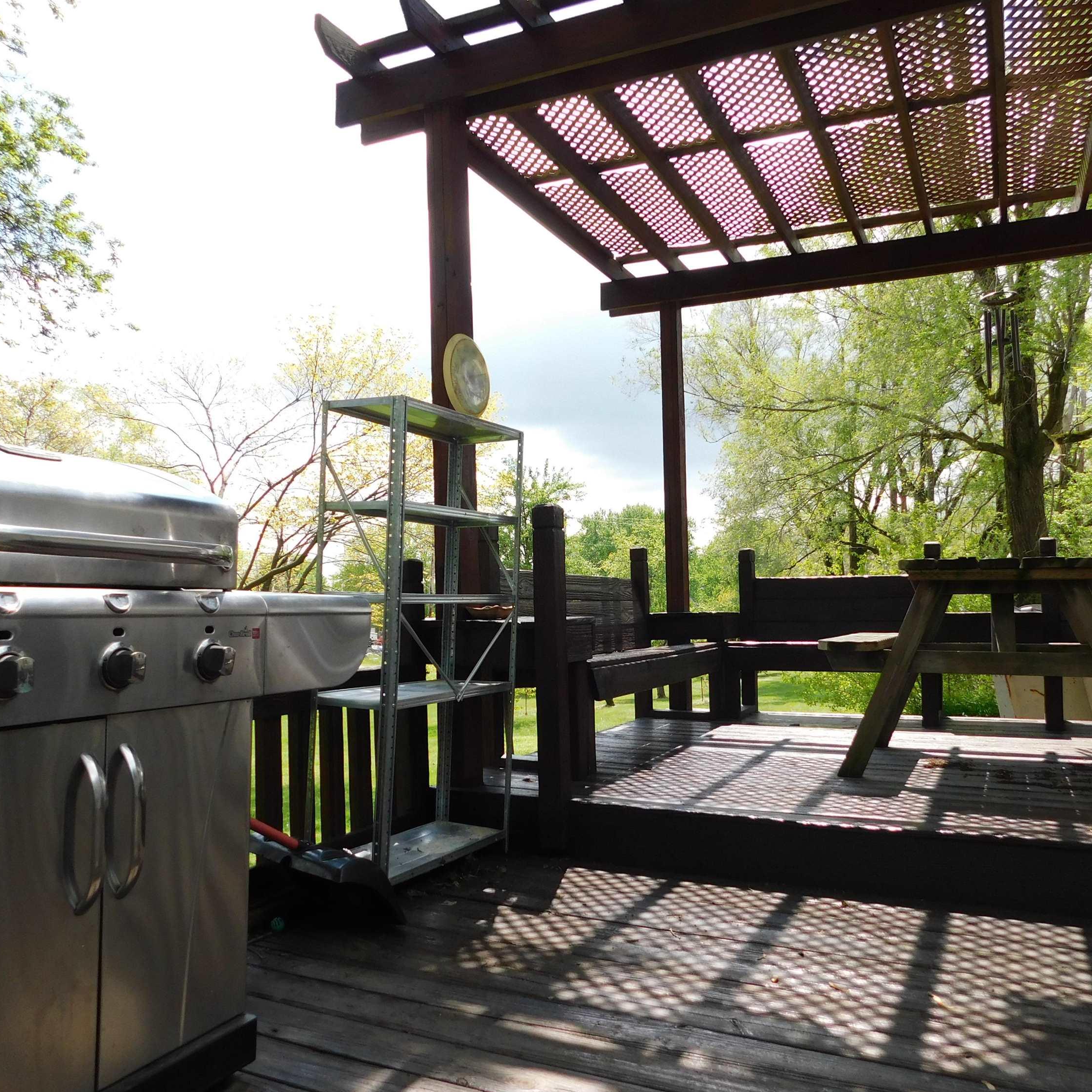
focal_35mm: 28
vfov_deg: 57.3
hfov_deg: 57.3
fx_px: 999
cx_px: 559
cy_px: 548
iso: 125
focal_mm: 4
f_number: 3
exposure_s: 1/640
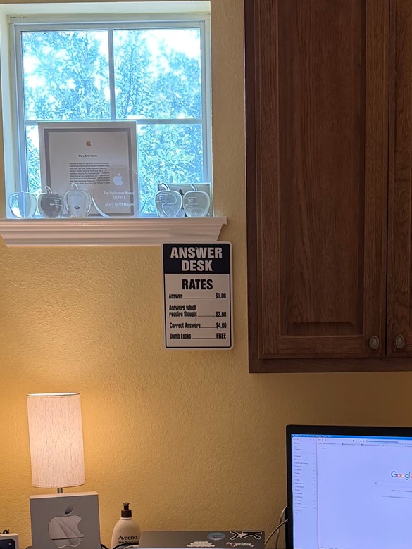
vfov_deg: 29.5
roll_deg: -0.9
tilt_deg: -7.0
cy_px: 489
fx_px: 1000
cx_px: 268
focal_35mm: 63
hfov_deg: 23.2
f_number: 1.78
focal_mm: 6.76
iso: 200
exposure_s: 1/120
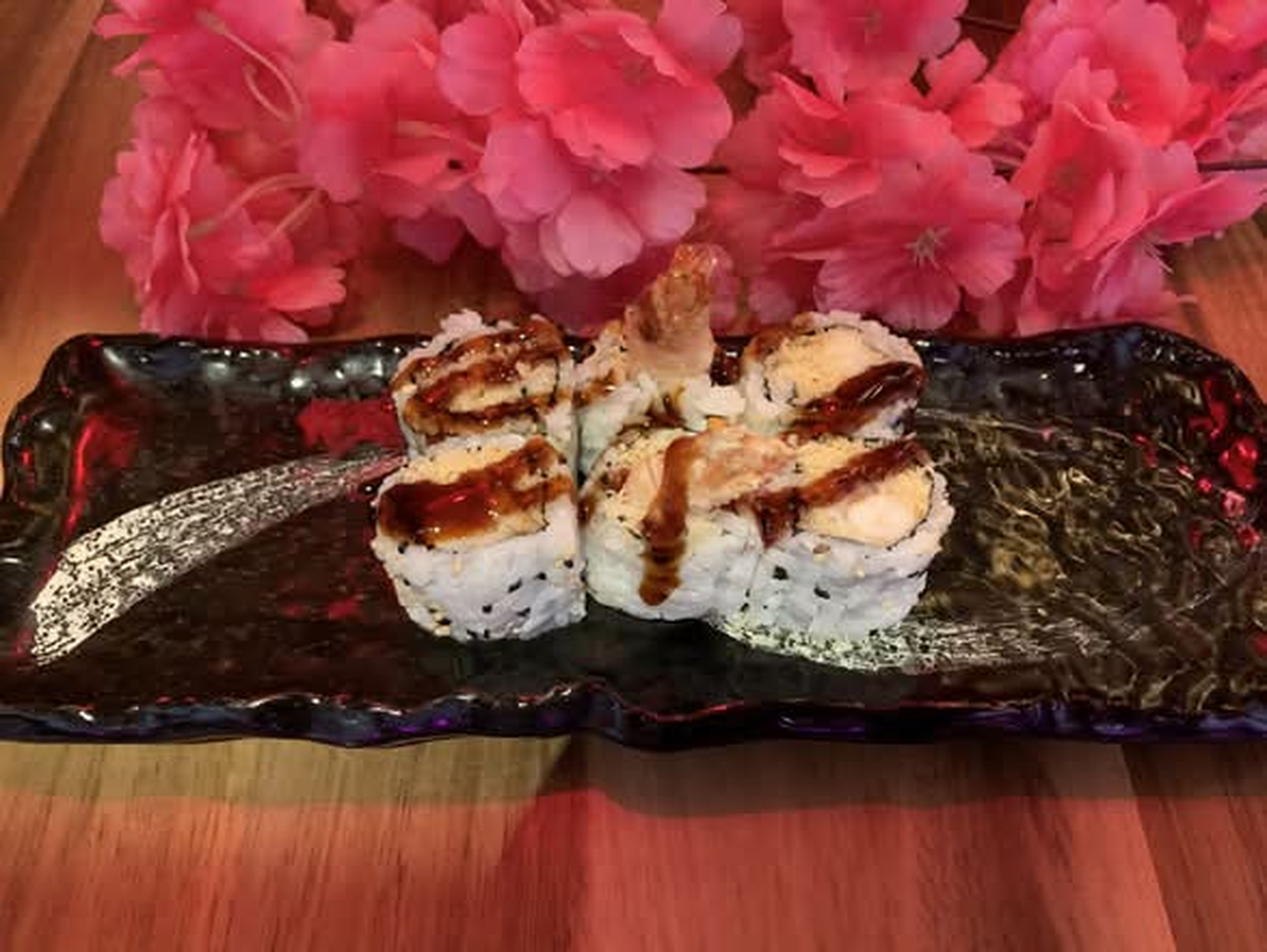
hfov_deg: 67.3
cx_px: 634
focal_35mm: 26
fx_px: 952
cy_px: 476
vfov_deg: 53.1
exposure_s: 1/30
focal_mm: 4.25
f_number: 1.8
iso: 640
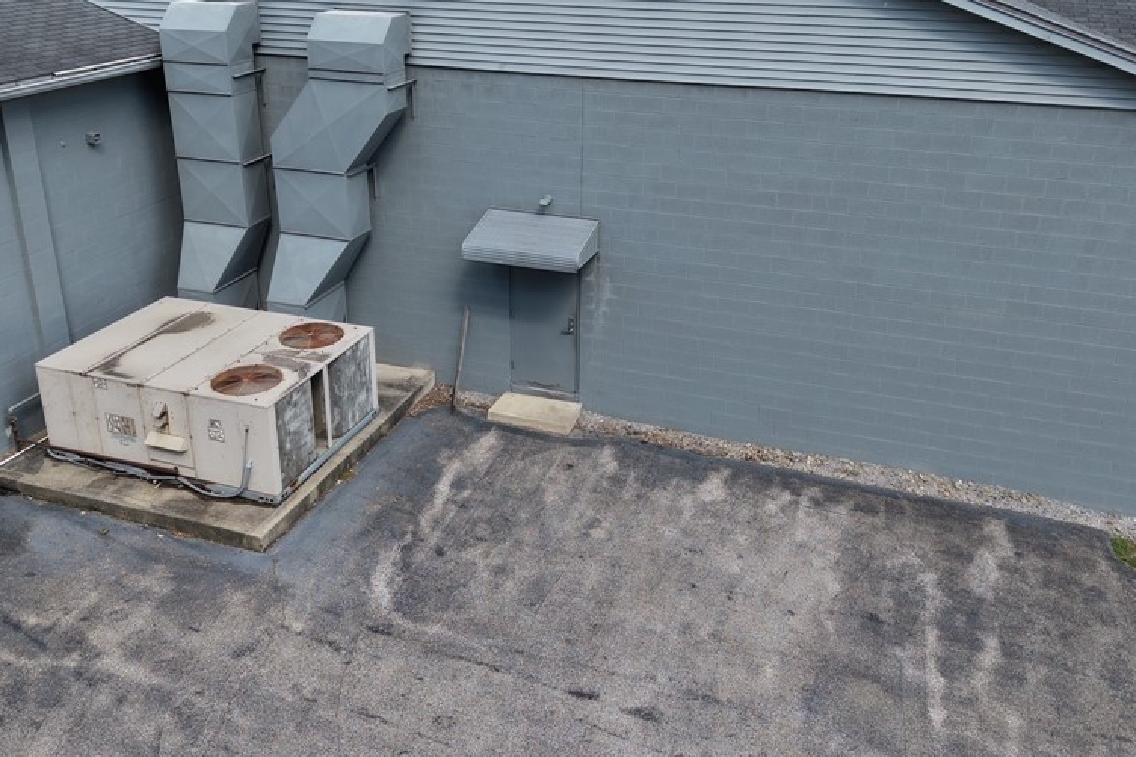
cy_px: 292
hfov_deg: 55.8
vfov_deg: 38.7
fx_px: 1073
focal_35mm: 34
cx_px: 562
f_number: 1.8
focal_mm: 8.67
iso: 100
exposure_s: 1/800
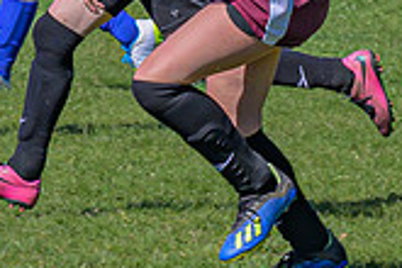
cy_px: -127
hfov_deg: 2.1
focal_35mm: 974
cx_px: 4
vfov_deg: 1.4
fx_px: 10875
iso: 180
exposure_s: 1/500
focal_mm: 120
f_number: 6.3
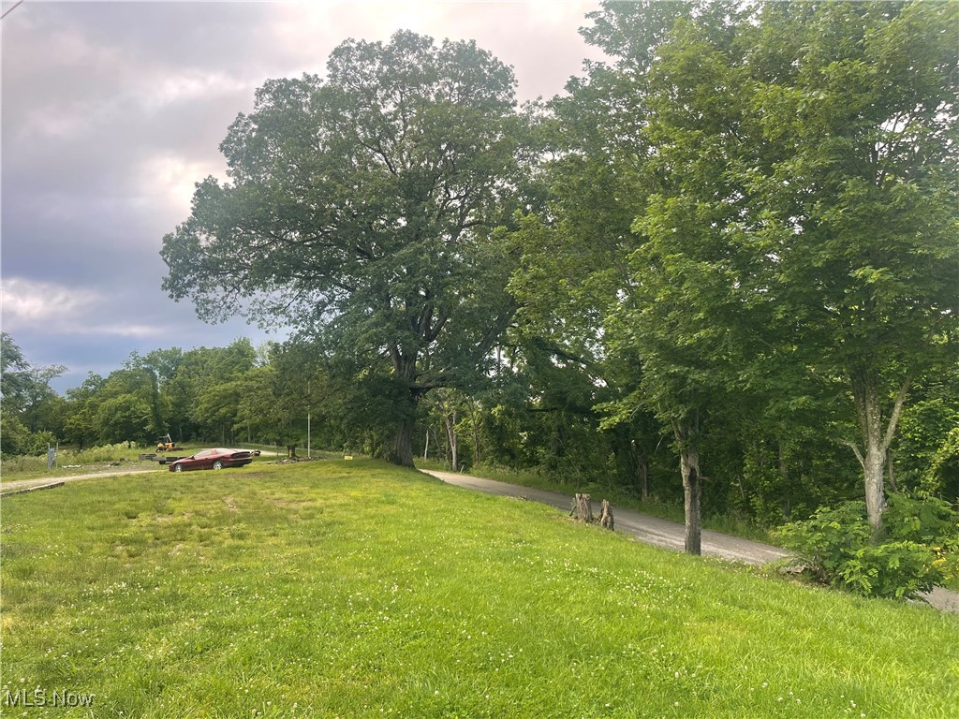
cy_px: 360
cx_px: 480
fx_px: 693
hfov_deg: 69.4
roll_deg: +1.9
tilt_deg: +5.9
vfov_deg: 54.9
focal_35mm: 25
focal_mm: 5.1
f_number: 1.6
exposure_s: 1/248
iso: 32
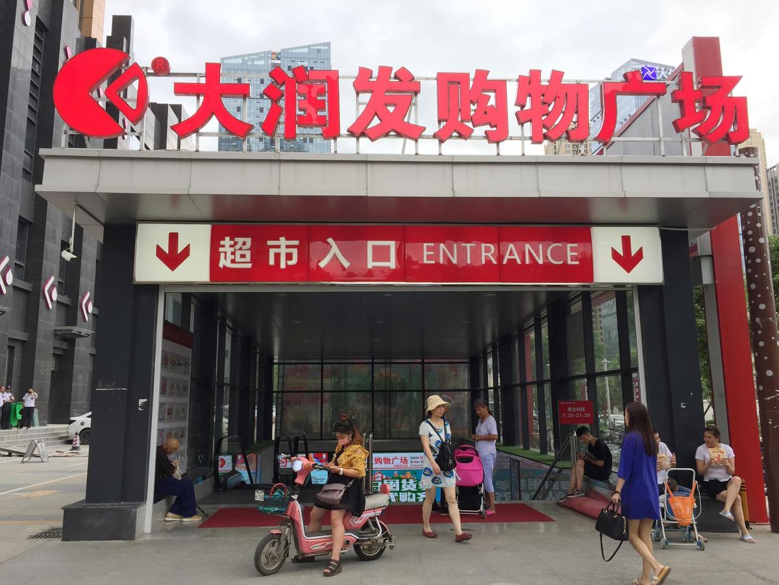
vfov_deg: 48.2
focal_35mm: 29
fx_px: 653
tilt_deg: +9.8
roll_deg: -0.3
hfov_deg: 61.7
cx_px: 390
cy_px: 292
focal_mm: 4.15
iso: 32
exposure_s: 1/141
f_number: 2.2
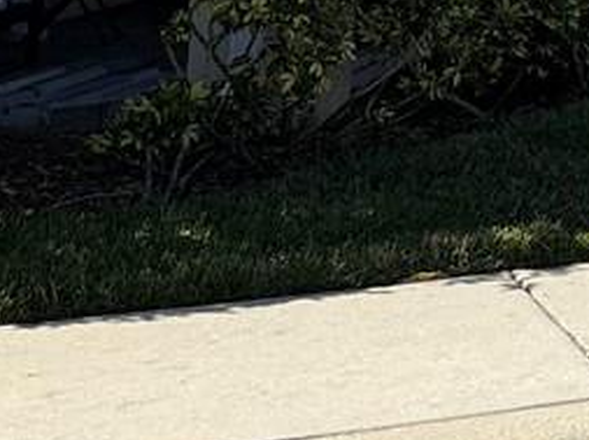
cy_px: -663
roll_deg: +0.5
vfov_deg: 8.7
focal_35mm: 152
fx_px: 2583
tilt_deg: +8.3
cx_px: 1816
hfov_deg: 9.7
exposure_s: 1/4405
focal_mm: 6.76
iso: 80
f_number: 1.78
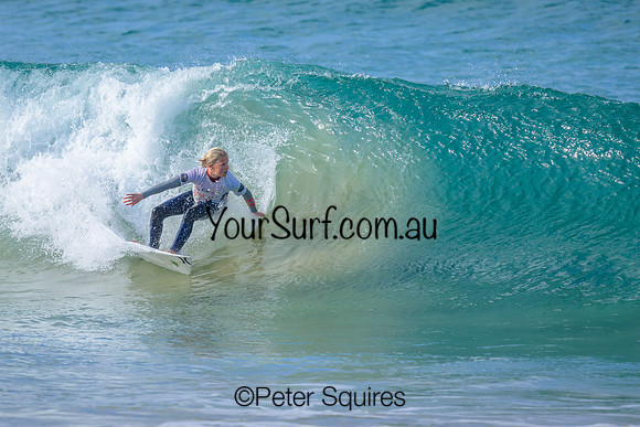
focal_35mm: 1098
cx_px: 248
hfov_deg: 1.9
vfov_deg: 1.3
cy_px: 145
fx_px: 19531
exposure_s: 1/2000
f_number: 6.3
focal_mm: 800
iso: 320
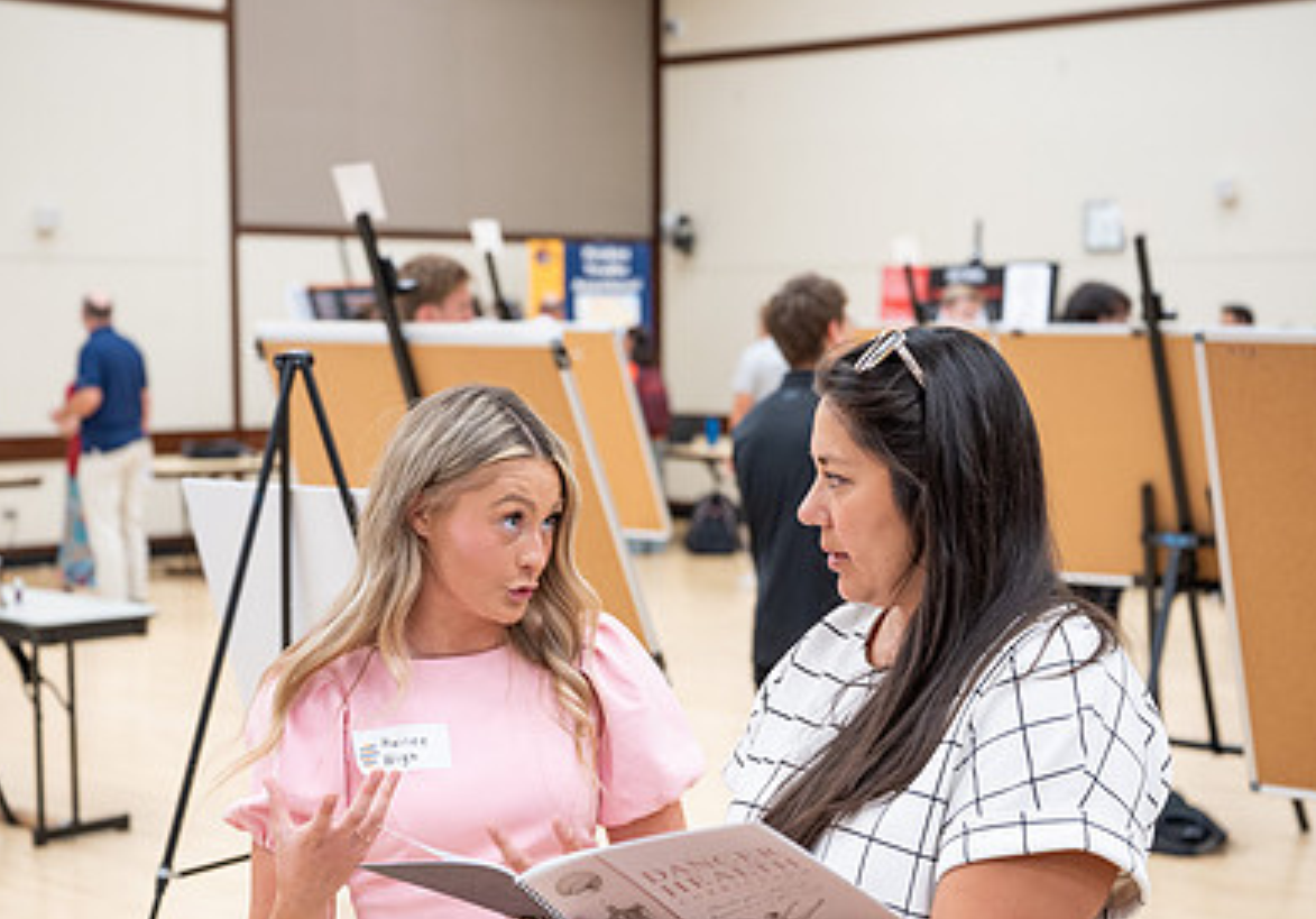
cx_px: 664
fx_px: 2448
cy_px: 556
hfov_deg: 30.1
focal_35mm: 66
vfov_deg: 21.2
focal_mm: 43
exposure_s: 1/160
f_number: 2.8
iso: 900
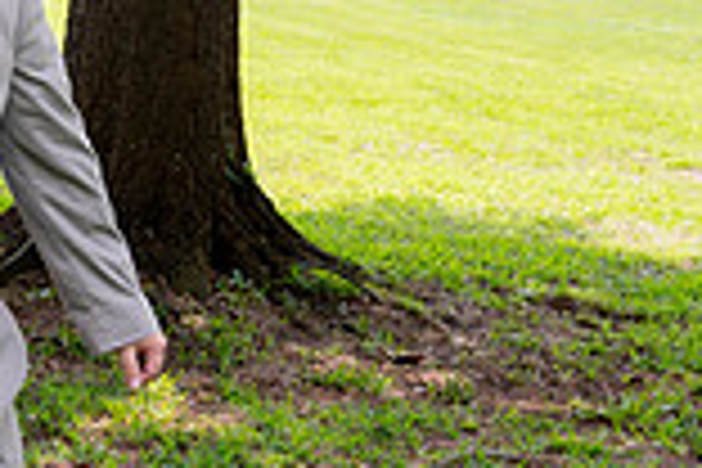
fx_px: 2047
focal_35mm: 105
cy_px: 151
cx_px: -436
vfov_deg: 13.0
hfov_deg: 17.0
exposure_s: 1/200
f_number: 4.5
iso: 200
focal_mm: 28.3
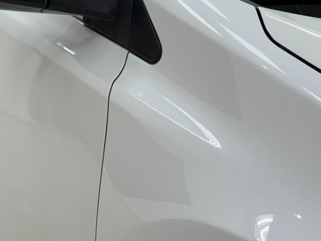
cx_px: 98
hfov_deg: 18.0
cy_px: -23
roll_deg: +1.7
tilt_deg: -10.3
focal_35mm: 109
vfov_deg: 13.3
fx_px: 1010
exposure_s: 1/120
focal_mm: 6.76
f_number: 1.78
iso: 50
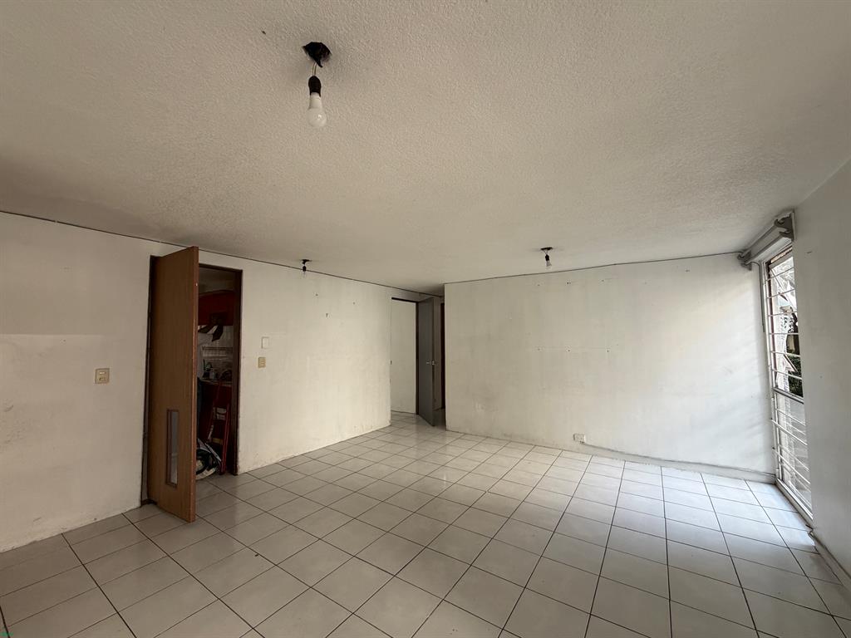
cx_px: 426
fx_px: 344
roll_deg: +0.3
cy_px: 319
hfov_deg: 102.1
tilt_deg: +3.6
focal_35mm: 14
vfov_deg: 85.7
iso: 250
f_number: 2.2
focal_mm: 2.22
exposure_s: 1/121
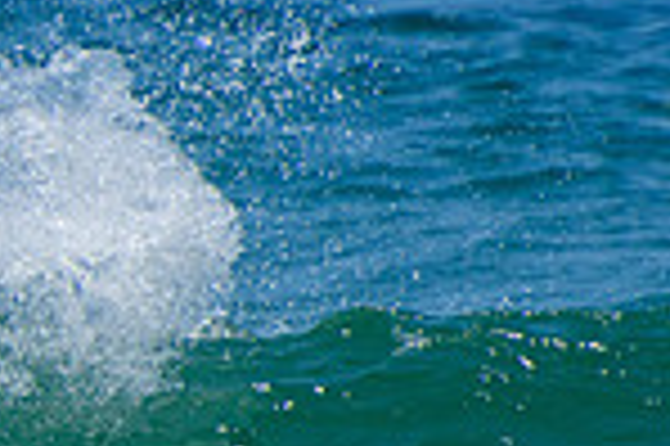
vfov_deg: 0.6
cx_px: -540
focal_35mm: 2339
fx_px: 43483
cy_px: 403
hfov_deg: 0.9
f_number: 5.6
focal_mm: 400
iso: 280
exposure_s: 1/2000
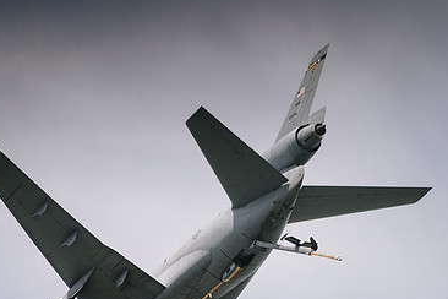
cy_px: 262
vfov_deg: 1.7
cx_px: 205
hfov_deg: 2.5
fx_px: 10353
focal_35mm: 832
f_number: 5.6
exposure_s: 1/2000
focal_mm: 460
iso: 160
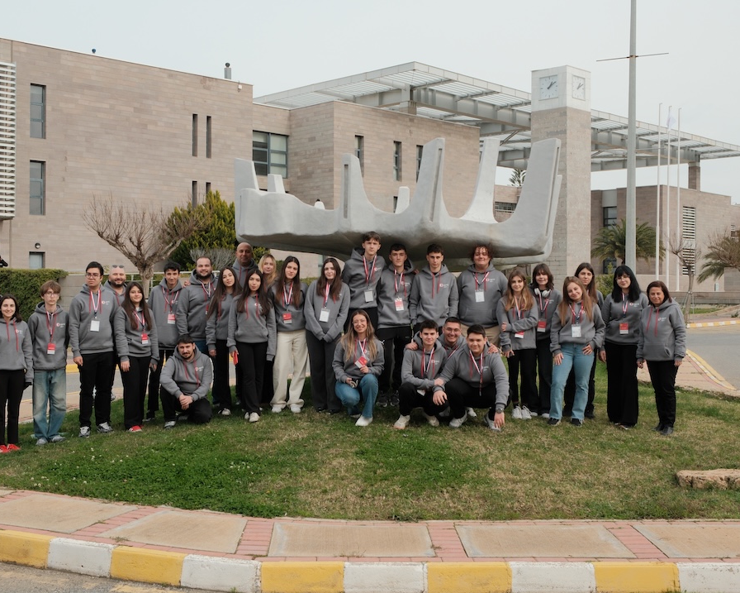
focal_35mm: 43
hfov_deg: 42.8
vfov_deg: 34.9
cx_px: 330
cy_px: 297
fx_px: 942
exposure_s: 1/500
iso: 800
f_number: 9
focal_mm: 25.4
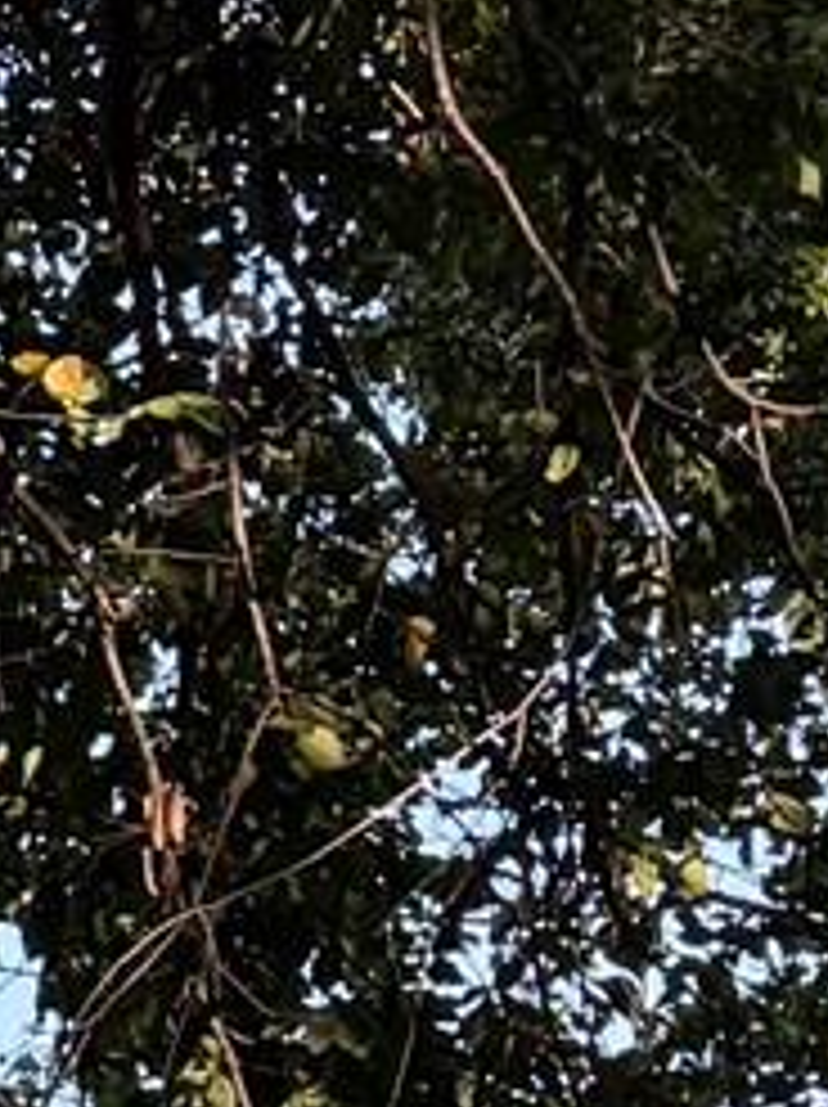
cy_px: 2480
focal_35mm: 200
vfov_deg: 9.1
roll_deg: +2.0
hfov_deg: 6.4
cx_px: -2133
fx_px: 6390
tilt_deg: +2.5
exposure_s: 1/1250
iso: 100
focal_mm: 6.76
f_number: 1.78
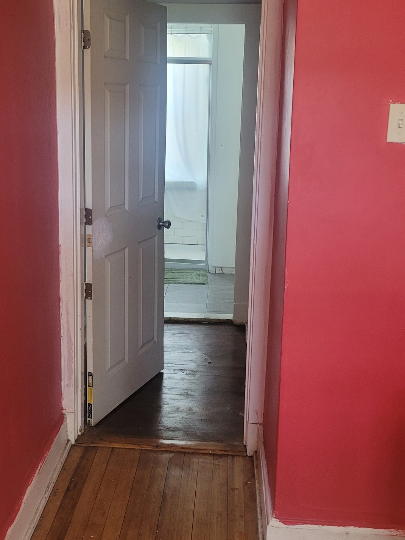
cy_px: 215
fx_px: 655
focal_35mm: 42
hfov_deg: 34.4
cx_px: 193
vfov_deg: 44.5
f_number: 1.8
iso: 160
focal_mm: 5.4
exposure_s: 1/60
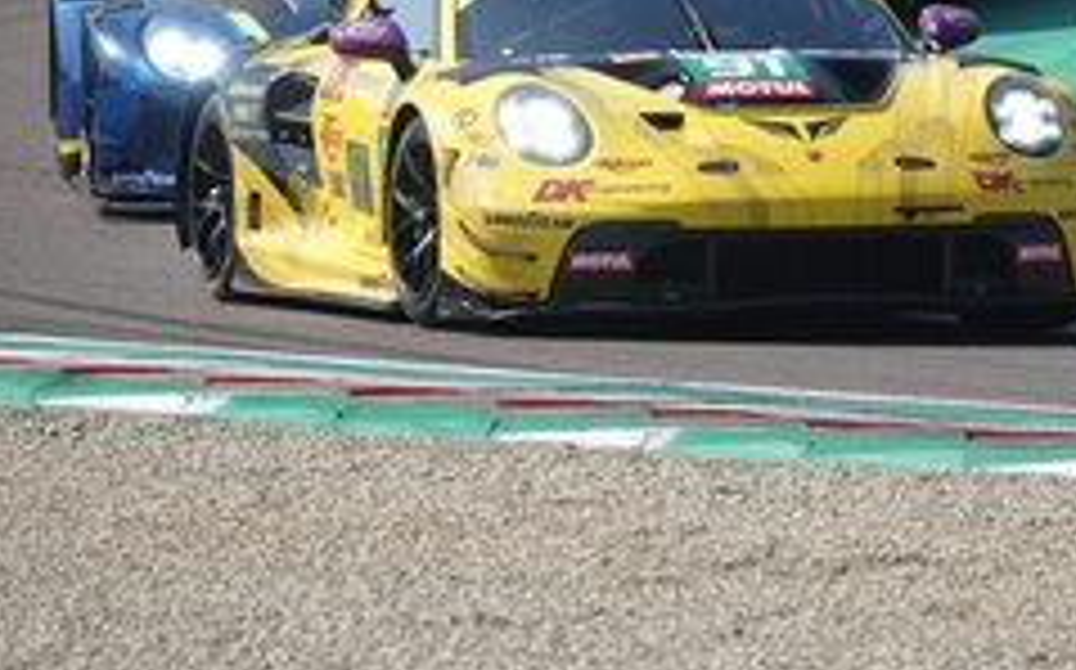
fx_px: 24469
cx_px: 671
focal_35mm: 835
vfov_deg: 1.6
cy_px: 270
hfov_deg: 2.5
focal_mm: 159.66
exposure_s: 1/800
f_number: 4.5
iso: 100
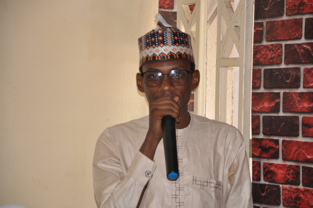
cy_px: 104
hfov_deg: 13.0
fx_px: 1376
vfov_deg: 8.6
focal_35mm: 159
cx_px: 157
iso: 200
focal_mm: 105
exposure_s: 1/60
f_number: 5.6
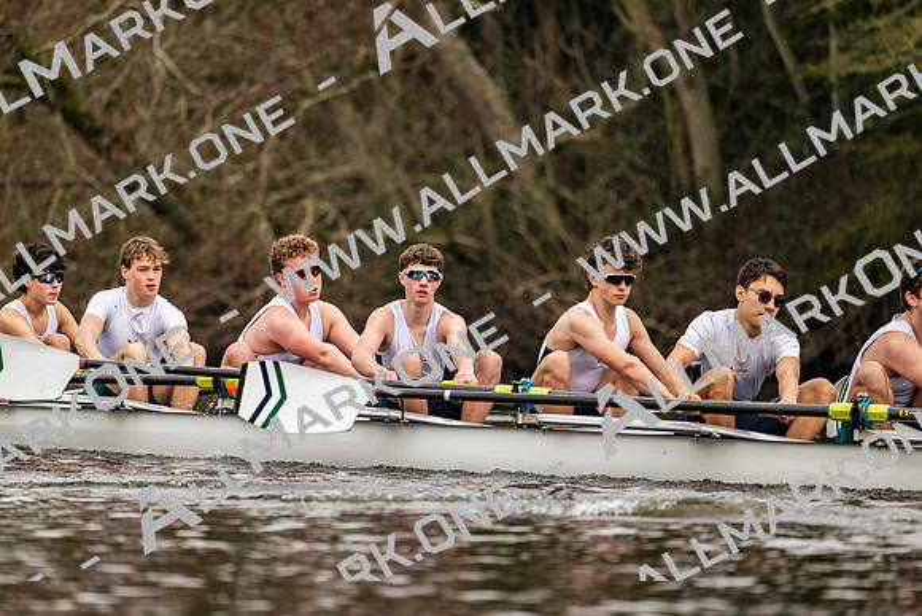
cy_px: 308
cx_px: 461
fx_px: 10246
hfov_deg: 5.2
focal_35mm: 400
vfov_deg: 3.4
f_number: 4.5
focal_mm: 400
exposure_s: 1/2500
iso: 1000
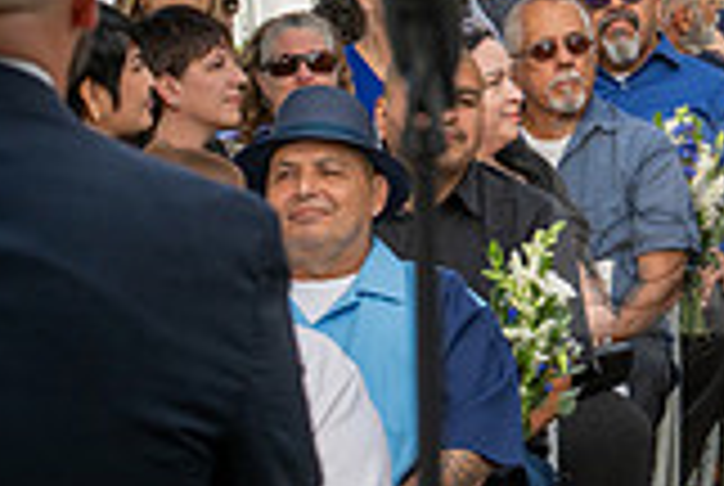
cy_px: 227
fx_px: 5803
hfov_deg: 7.1
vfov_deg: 4.8
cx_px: 944
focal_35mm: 288
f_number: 6.3
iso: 400
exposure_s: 1/400
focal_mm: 80
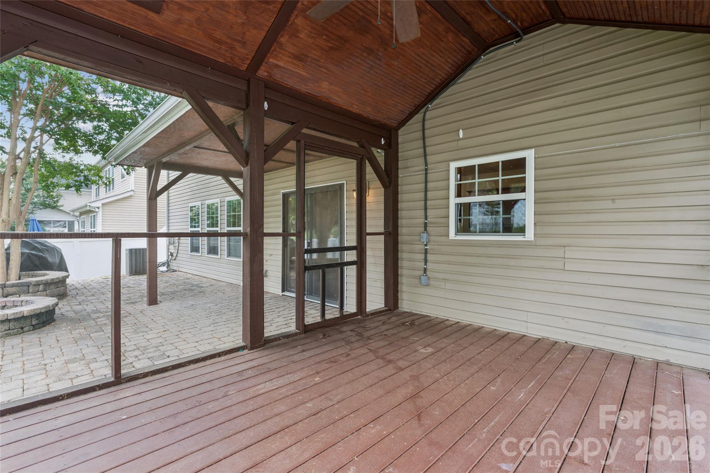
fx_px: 327
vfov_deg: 71.7
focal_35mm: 17
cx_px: 355
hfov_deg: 94.6
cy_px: 236
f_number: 13
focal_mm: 16.6
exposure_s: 1/3.33
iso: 100
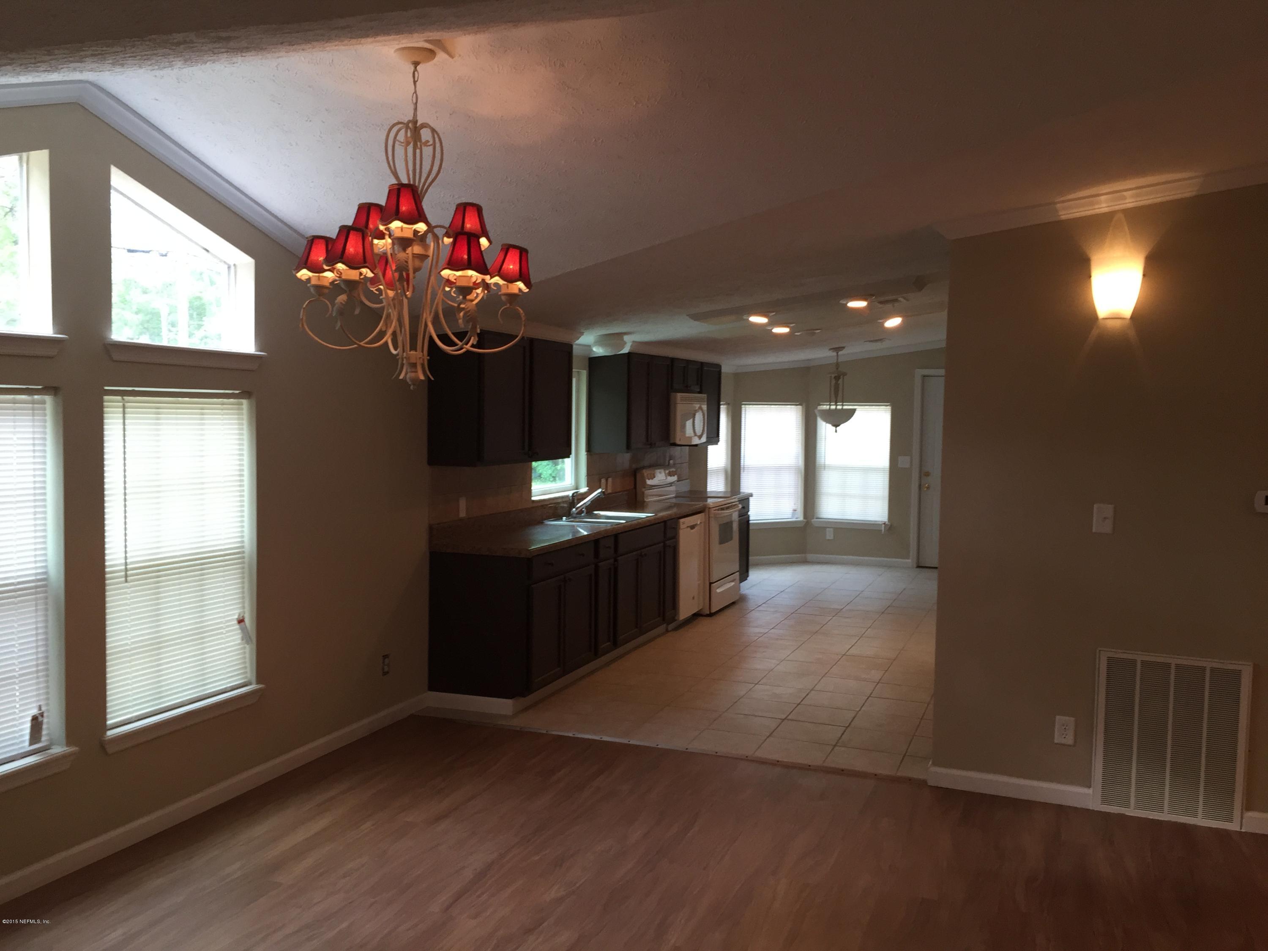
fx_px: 1062
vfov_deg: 48.2
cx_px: 634
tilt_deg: -3.7
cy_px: 476
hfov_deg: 61.7
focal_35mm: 29
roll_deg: -1.5
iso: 80
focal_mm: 4.15
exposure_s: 1/30
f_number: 2.2
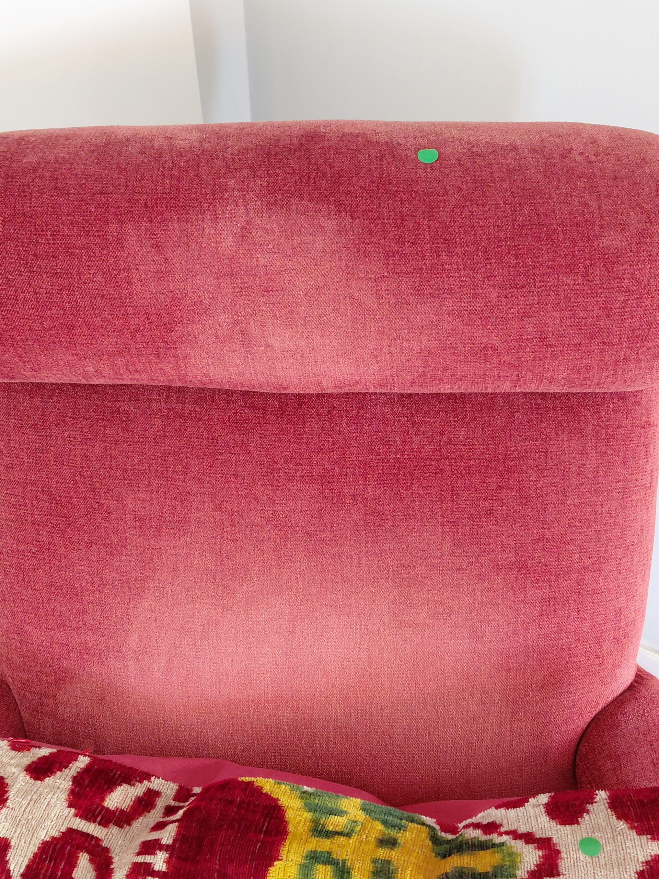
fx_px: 635
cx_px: 330
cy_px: 440
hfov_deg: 54.9
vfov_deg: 69.4
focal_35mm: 25
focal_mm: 4.69
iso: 320
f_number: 1.8
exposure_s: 1/60
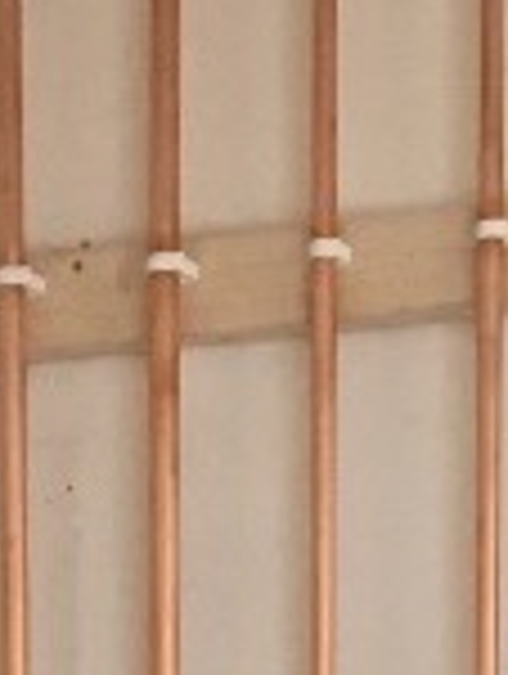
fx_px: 4527
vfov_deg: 7.3
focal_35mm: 232
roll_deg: +1.4
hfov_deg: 6.4
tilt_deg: -7.8
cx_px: -130
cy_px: 2160
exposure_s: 1/33
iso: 125
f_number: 2.2
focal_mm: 4.15
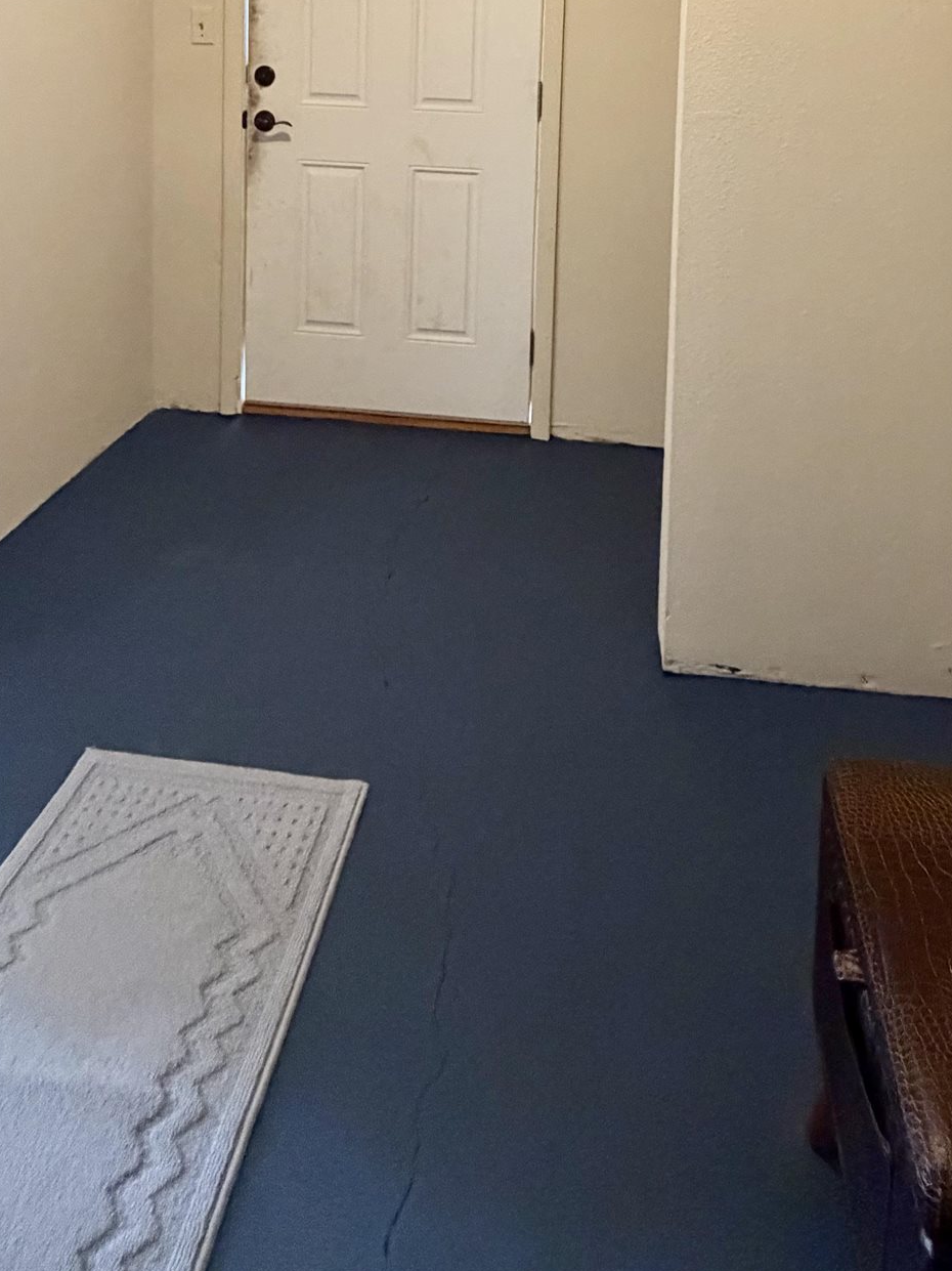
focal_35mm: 26
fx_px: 954
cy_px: 104
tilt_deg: -5.2
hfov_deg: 53.0
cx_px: 517
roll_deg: -2.3
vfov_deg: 57.0
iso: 640
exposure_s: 1/60
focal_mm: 2.22
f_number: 2.2
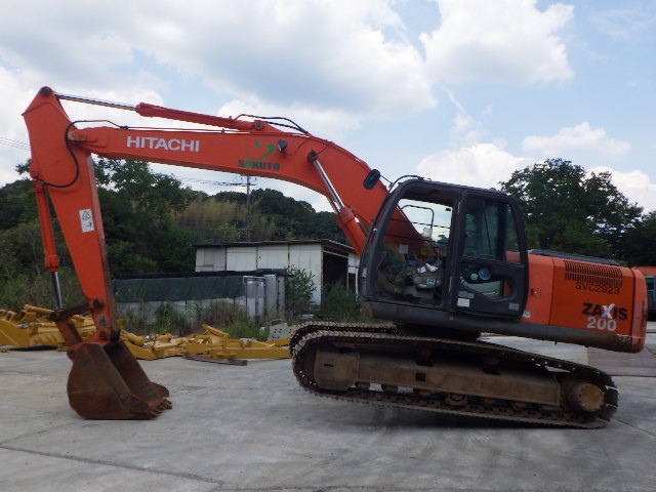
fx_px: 531
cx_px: 328
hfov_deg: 63.4
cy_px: 246
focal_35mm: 28
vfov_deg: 49.7
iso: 250
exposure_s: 1/1250
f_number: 4.2
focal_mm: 5
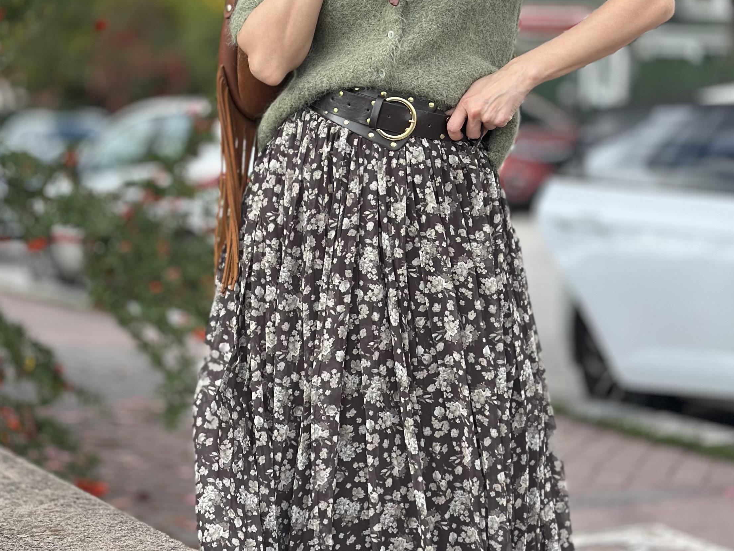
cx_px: 306
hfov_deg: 22.2
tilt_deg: -7.7
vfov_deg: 16.8
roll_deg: -2.2
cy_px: 205
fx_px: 1866
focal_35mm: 88
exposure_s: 1/1339
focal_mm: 6.86
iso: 80
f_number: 1.78
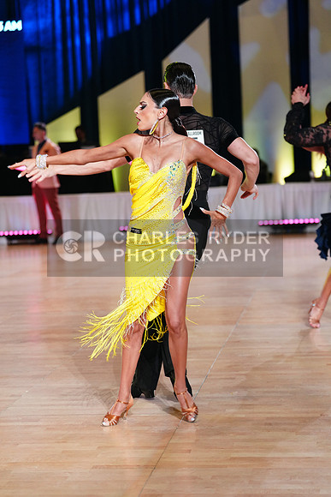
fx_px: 1144
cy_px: 248
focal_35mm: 83
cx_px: 166
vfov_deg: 24.5
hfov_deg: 16.5
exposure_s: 1/400
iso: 2000
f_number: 2.8
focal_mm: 83
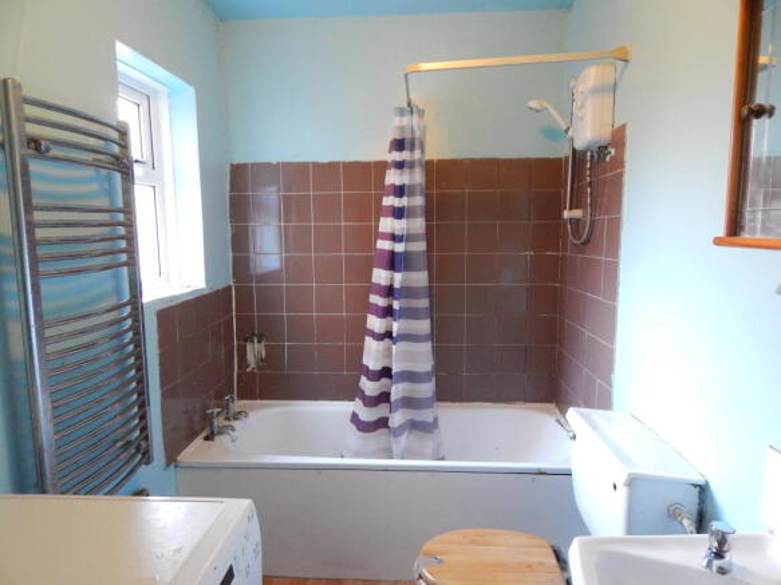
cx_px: 390
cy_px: 292
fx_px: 519
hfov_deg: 73.9
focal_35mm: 23
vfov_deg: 58.9
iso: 500
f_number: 3
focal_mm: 4
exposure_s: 1/8
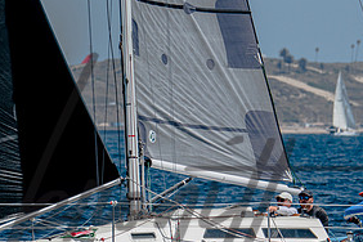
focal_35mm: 803
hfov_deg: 2.6
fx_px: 8096
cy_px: 199
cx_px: 102
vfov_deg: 1.7
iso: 200
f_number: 5.6
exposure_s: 1/2000
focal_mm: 250
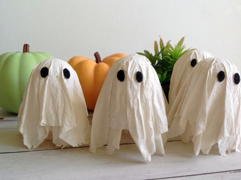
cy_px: 90
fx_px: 243
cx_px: 120
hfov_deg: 52.7
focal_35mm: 35
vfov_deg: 40.6
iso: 50
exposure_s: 1/120
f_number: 2.4
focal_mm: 4.28
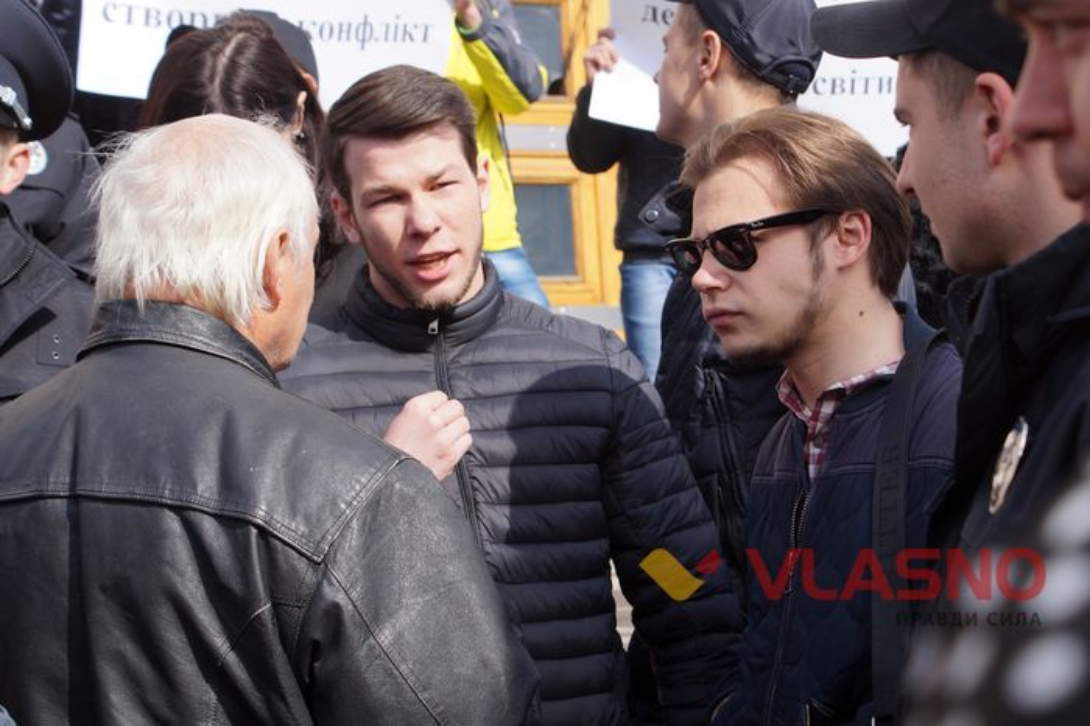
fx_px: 2270
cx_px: 545
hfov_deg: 27.0
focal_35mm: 75
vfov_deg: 18.2
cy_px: 363
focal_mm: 50
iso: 100
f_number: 6.3
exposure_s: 1/200
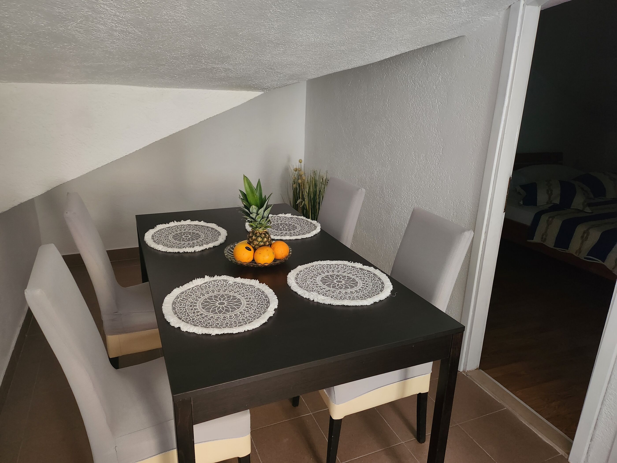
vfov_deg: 56.8
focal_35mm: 24
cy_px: 232
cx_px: 308
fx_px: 428
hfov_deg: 71.6
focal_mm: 5
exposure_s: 1/25
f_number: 1.8
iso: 800
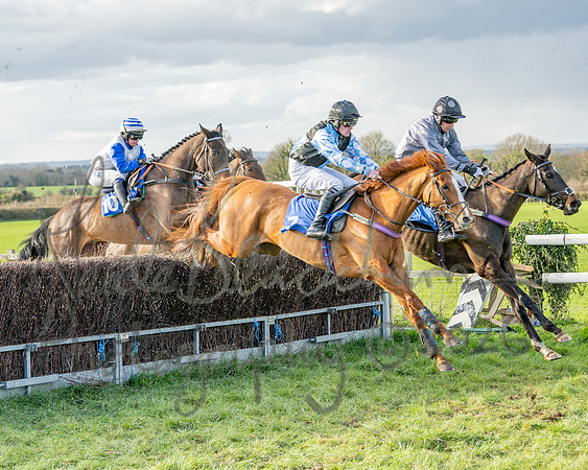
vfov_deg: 18.1
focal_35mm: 85
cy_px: 232
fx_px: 1471
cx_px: 220
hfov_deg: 22.5
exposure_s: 1/1250
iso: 400
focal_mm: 48
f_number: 2.8
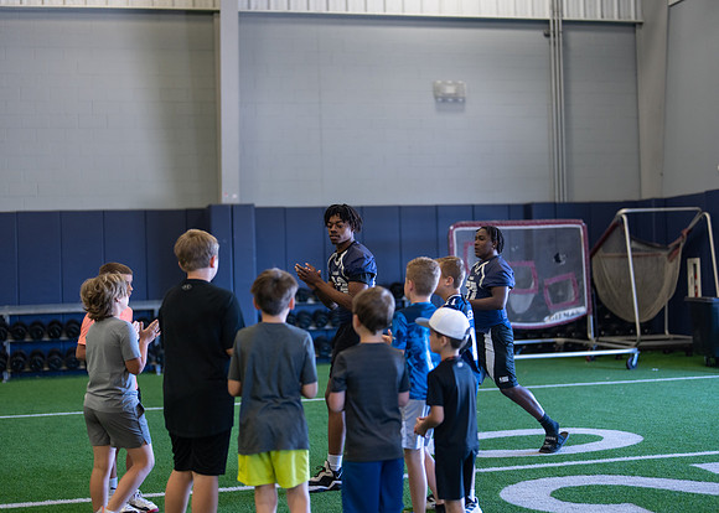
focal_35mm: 53
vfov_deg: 26.9
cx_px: 360
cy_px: 256
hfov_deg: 37.1
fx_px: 1073
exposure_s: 1/640
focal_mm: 50
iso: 800
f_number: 1.2
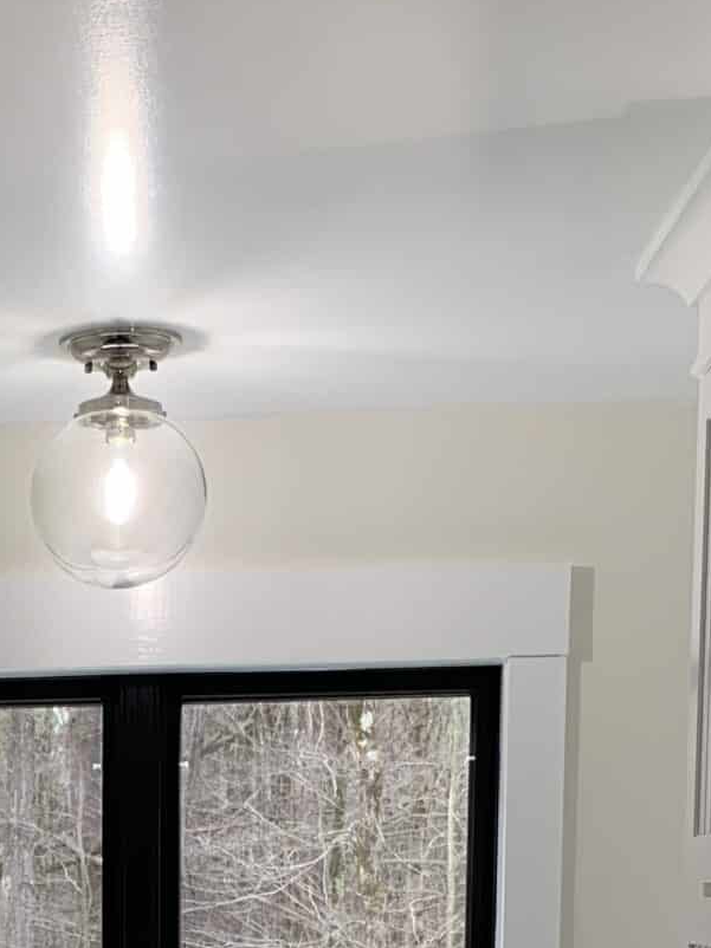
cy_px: 1196
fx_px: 2274
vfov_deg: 21.5
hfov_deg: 17.4
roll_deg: +0.5
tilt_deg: -7.5
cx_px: -4
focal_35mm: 83
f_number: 1.8
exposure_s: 1/120
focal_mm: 4.25
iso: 32
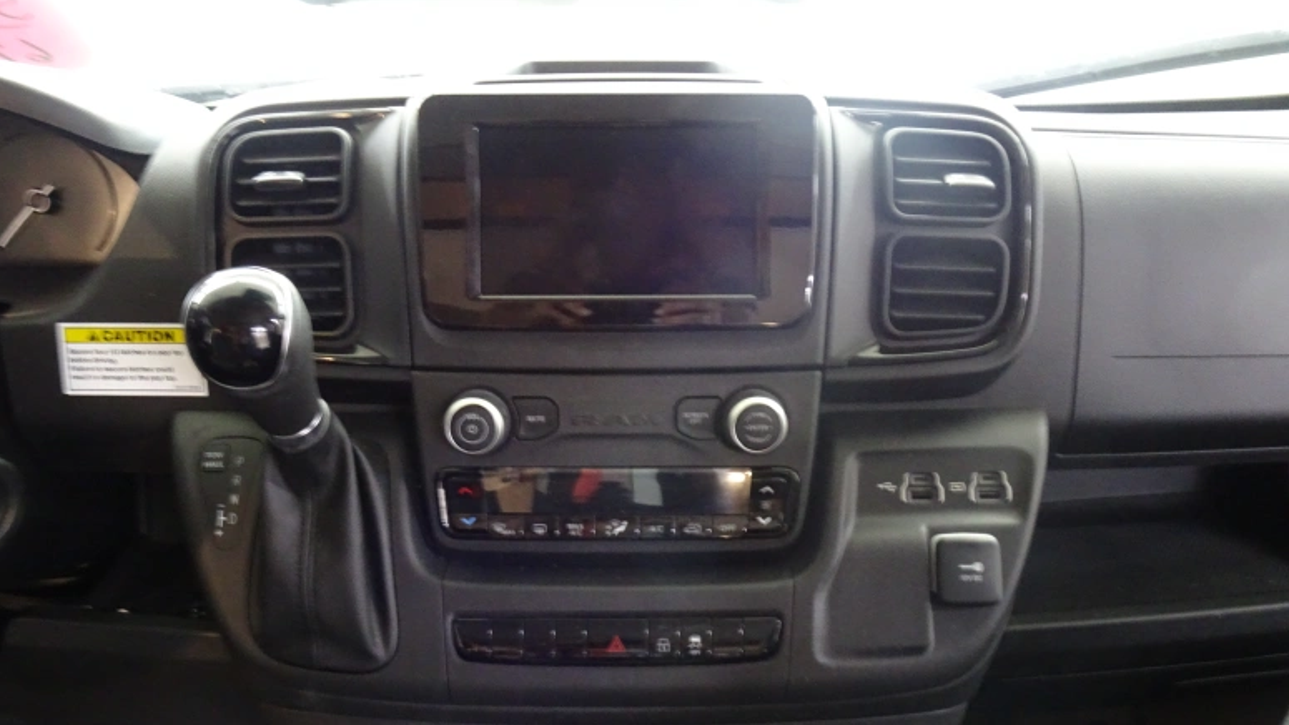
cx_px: 625
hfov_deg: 69.8
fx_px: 923
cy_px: 406
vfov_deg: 42.8
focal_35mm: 27
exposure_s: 1/8
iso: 800
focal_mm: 4.1
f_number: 3.5
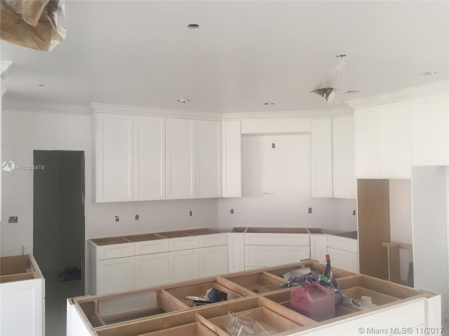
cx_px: 224
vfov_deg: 48.2
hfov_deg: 61.7
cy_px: 168
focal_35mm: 29
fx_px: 376
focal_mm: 4.15
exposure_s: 1/30
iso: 32
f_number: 2.2
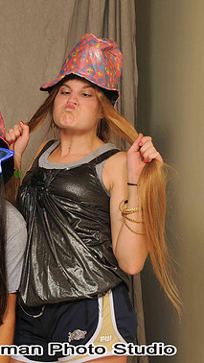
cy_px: 184
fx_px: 739
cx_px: -68
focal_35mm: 77
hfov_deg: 14.9
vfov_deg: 27.5
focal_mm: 32
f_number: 6.3
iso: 200
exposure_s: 1/125
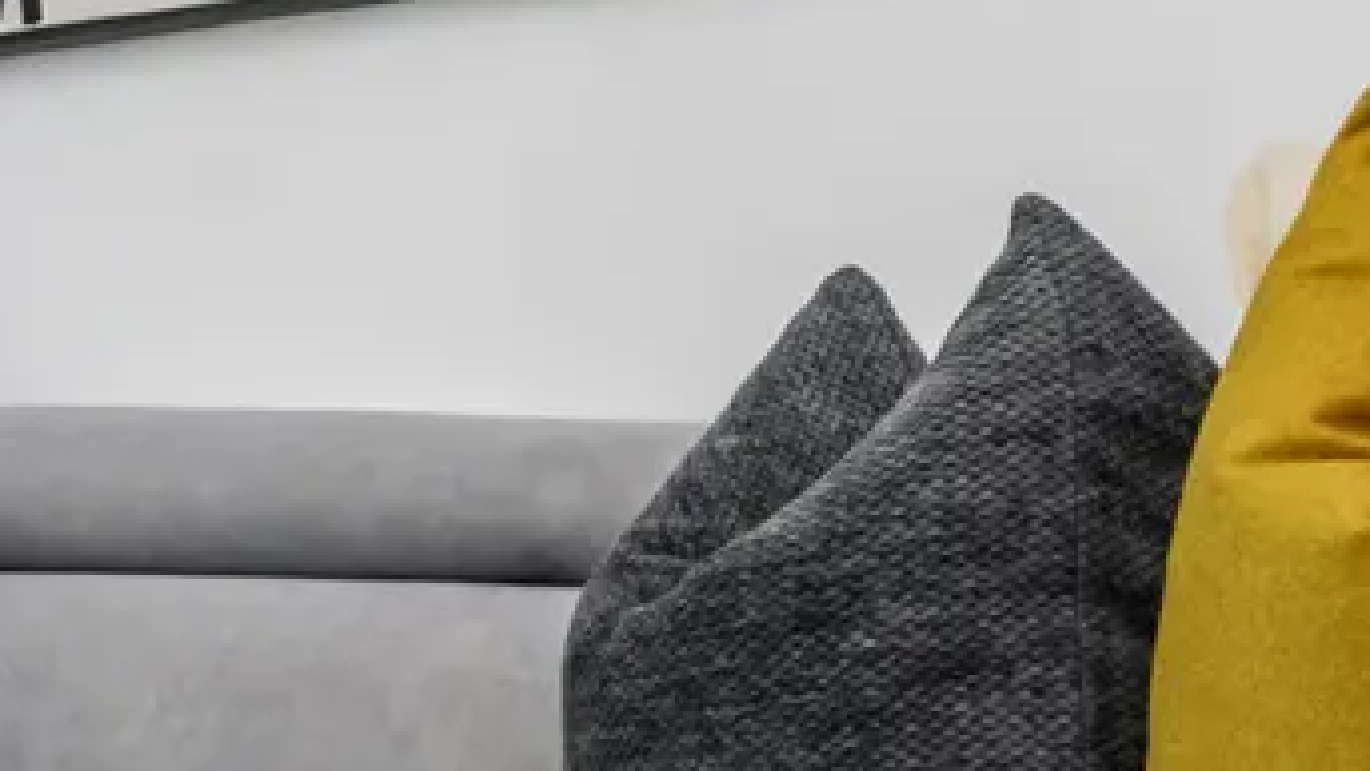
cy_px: 549
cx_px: -511
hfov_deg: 22.3
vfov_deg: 14.5
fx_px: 3015
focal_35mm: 83
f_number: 7.1
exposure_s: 1/30
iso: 400
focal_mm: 17
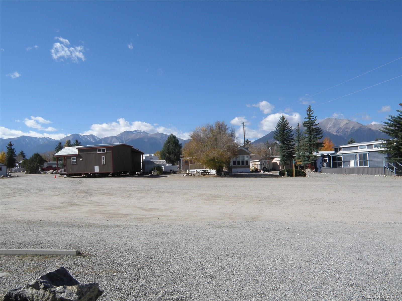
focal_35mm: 32
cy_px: 150
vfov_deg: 44.2
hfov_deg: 56.8
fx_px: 372
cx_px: 201
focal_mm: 5.72
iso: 64
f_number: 5.6
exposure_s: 1/500
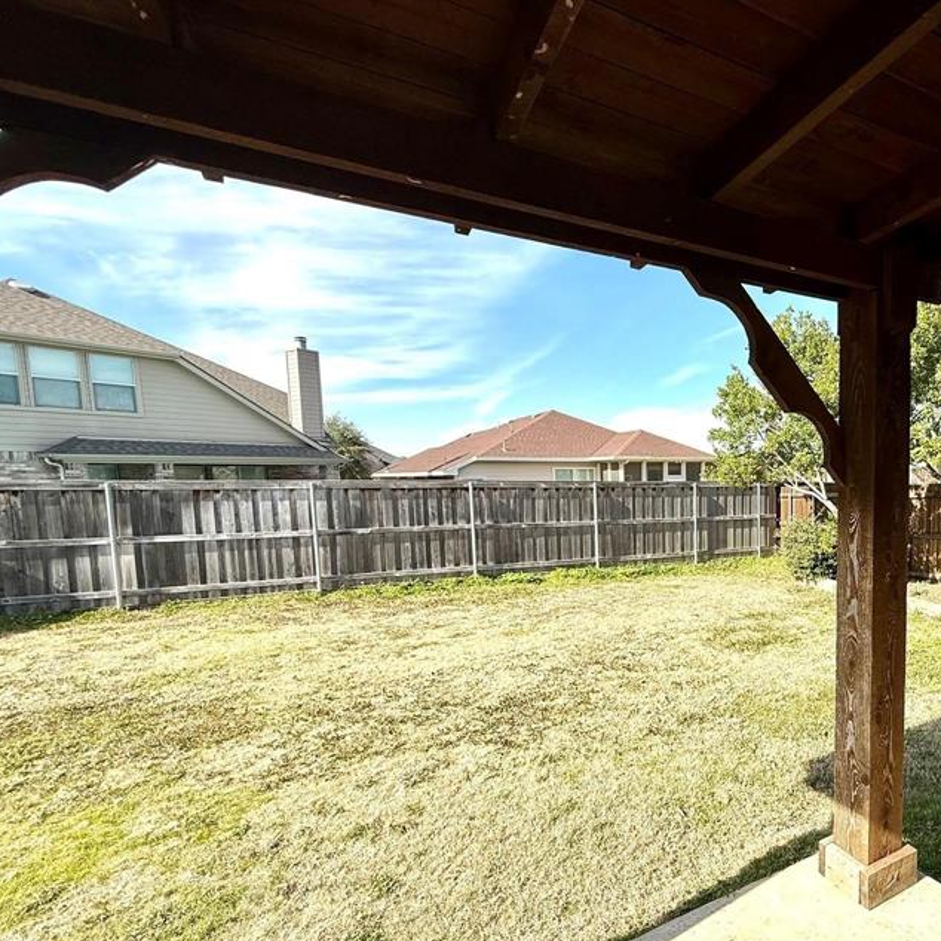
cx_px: 748
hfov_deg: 68.0
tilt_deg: -4.5
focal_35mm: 20
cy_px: 534
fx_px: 615
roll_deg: -0.1
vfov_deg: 74.5
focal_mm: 2.22
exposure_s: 1/1312
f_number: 2.2
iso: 50
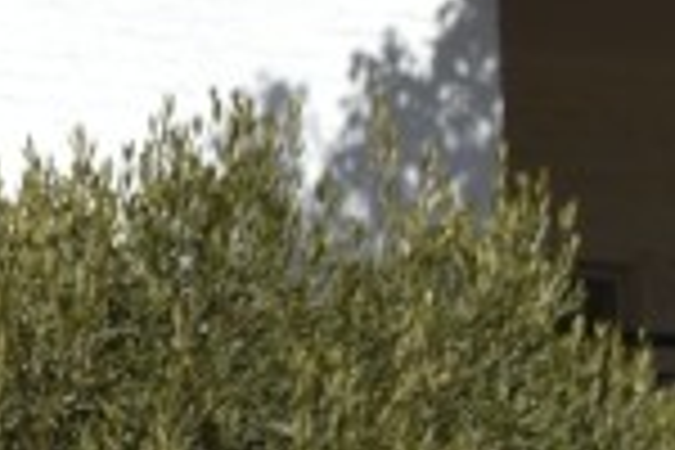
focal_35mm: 358
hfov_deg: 5.5
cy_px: 1390
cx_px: -1096
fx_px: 6709
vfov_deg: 3.7
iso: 100
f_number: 4.5
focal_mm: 31
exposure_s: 1/800
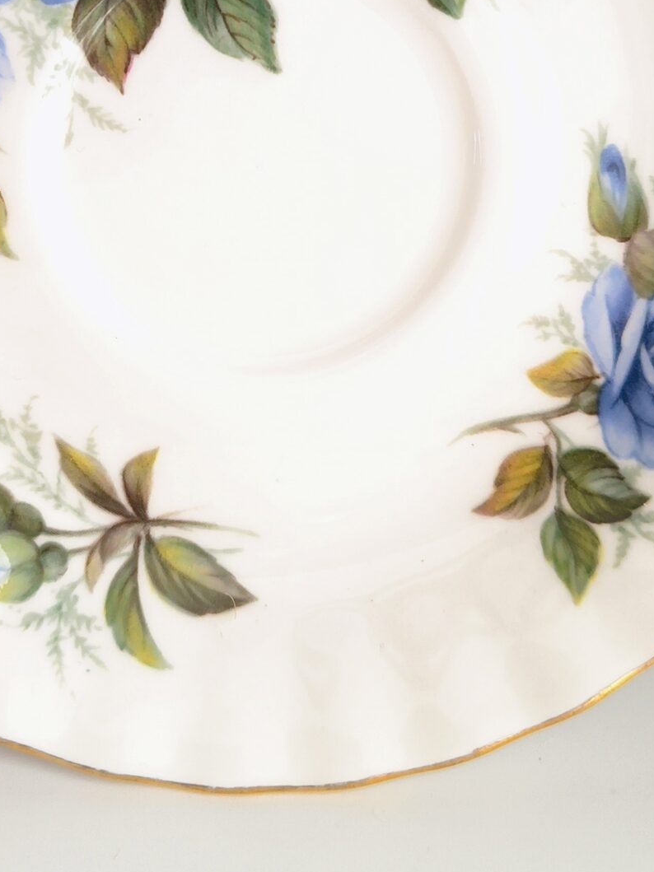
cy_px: 245
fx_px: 1461
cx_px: 255
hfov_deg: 25.2
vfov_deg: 32.8
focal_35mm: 58
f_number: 1.8
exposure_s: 1/100
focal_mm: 5.56
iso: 170
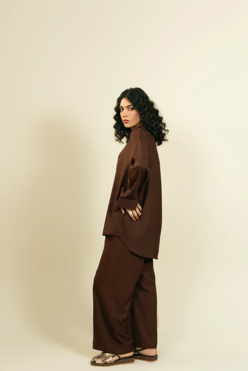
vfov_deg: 40.0
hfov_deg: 27.3
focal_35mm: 50
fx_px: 511
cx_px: 124
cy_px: 186
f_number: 5
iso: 200
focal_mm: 49.5
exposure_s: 1/250
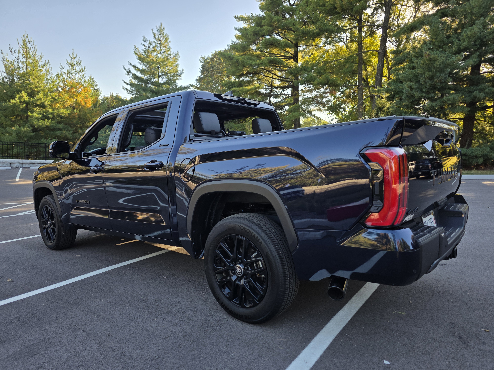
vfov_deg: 58.9
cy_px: 185
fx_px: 328
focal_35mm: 23
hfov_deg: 73.9
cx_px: 247
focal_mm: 6.3
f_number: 1.7
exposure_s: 1/1437
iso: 80
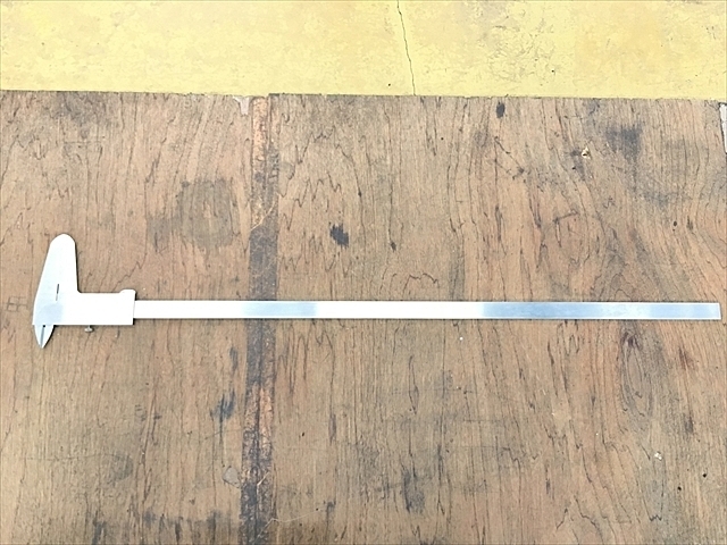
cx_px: 364
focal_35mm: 29
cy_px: 272
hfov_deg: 61.7
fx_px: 609
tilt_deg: -77.2
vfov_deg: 48.2
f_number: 2.2
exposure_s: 1/30
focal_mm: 4.15
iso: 100
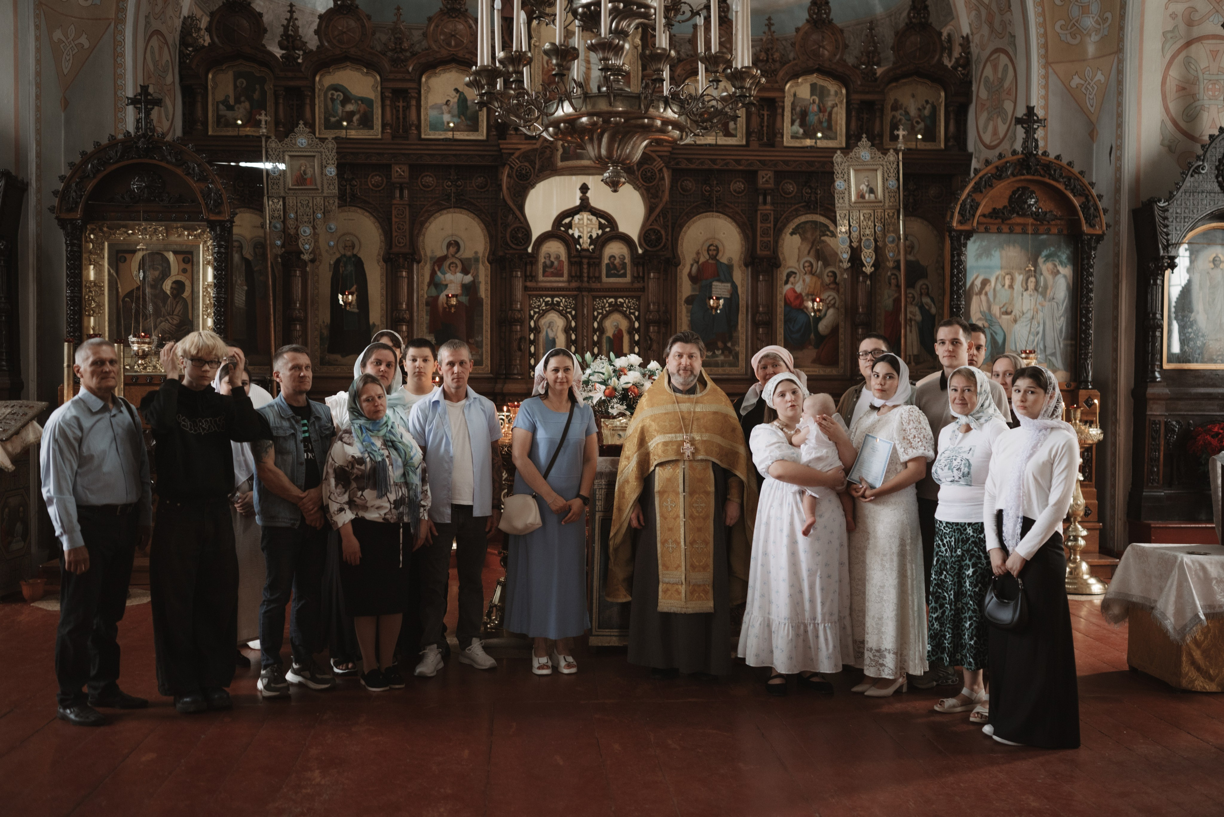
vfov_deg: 37.9
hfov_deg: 54.4
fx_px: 1190
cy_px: 408
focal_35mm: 35
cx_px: 612
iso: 1000
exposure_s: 1/250
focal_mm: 35
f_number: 2
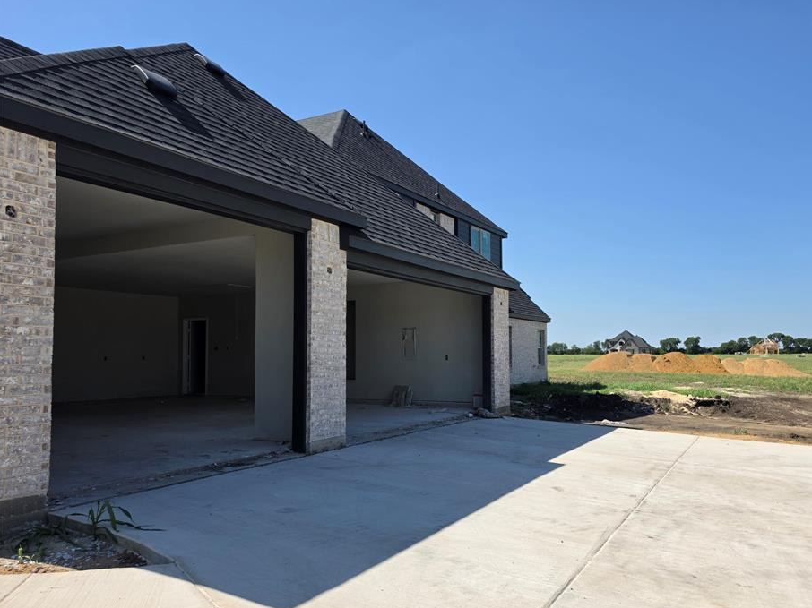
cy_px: 327
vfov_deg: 53.0
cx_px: 456
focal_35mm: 26
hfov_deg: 67.1
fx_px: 610
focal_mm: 6.5
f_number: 1.4
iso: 64
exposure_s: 1/7329
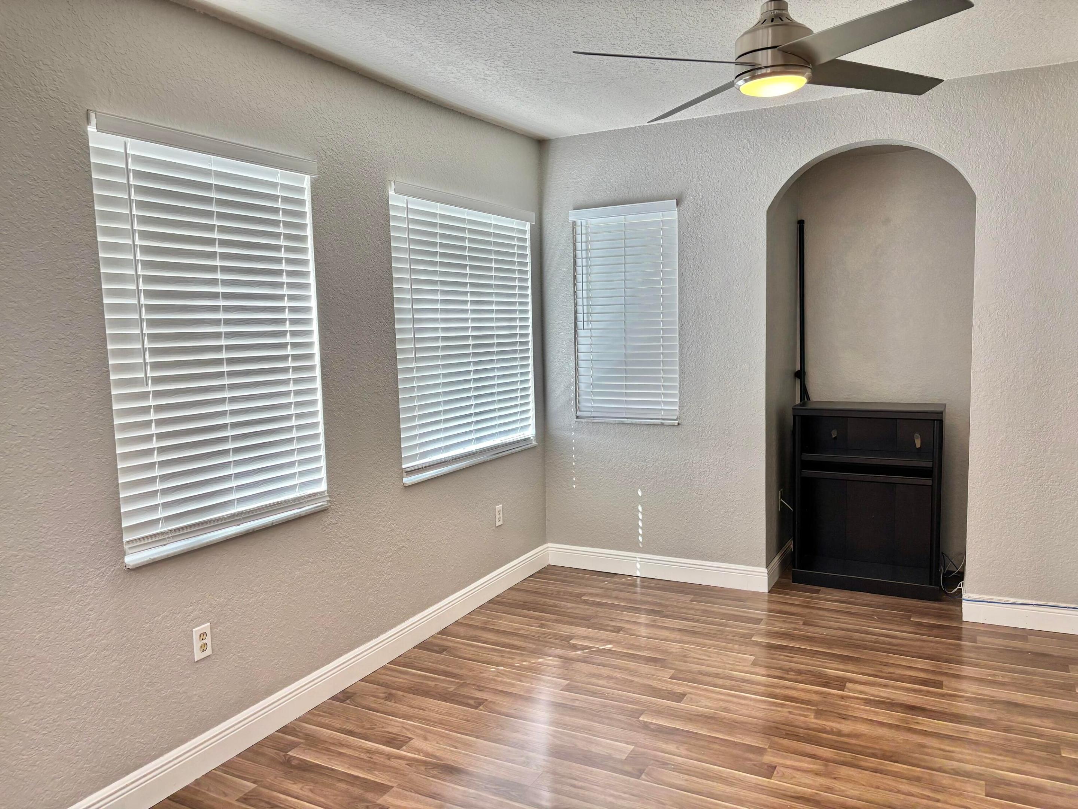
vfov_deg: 53.1
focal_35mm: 26
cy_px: 404
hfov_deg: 67.3
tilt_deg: -6.6
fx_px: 810
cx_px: 539
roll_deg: +1.5
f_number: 1.6
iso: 64
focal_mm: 5.96
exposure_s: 1/120
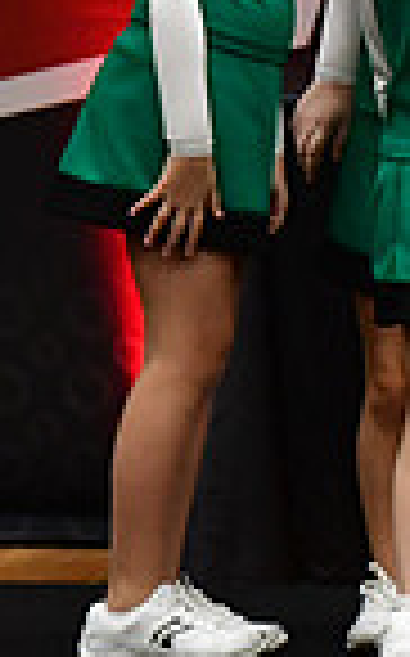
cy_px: -2
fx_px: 17448
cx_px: 1235
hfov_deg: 1.3
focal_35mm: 974
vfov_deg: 2.2
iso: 4000
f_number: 2.8
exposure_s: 1/800
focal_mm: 160
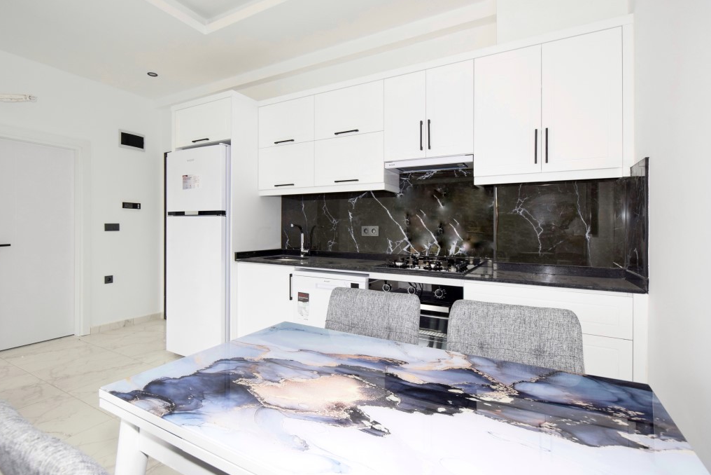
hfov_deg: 93.0
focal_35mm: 17
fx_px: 336
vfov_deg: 70.4
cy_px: 220
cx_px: 325
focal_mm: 10
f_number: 5.6
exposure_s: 1/125
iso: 640
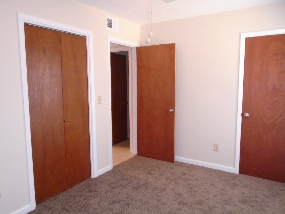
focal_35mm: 26
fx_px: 214
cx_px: 142
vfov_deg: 53.1
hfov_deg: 67.3
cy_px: 107
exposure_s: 1/30
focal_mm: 4.6
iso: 400
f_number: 3.2
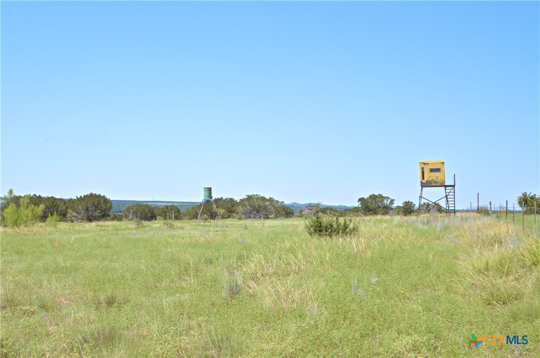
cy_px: 179
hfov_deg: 53.2
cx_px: 270
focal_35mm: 36
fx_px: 539
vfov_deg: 36.8
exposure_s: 1/50
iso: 200
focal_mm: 24
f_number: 14
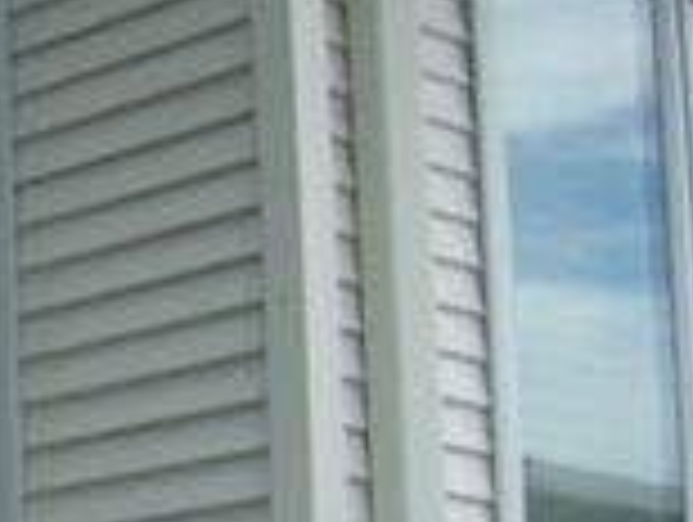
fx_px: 2827
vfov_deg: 10.4
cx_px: -594
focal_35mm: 141
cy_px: 562
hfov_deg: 12.6
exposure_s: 1/180
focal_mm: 5.6
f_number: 5.6
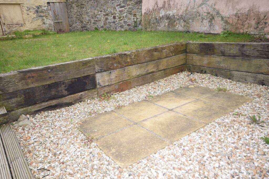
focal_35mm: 27
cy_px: 90
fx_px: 202
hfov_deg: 67.4
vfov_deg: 47.9
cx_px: 134
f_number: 6.3
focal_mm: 18
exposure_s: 1/160
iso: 100
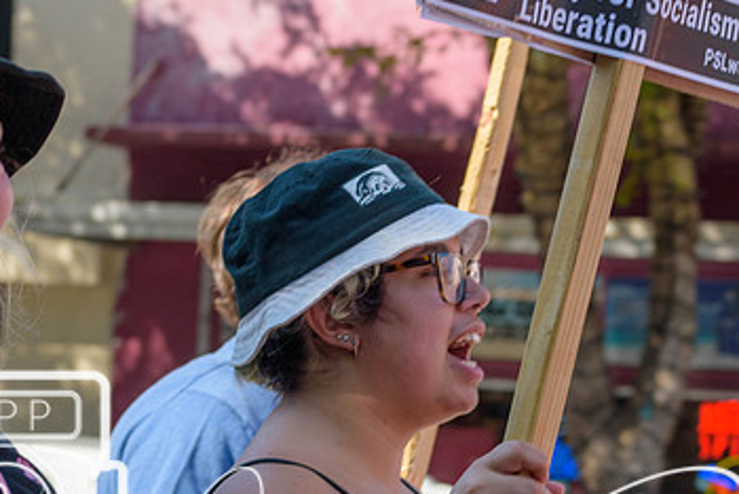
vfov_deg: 7.9
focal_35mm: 174
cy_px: 385
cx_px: 452
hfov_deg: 11.8
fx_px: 3575
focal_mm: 70
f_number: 5.6
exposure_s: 1/500
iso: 200
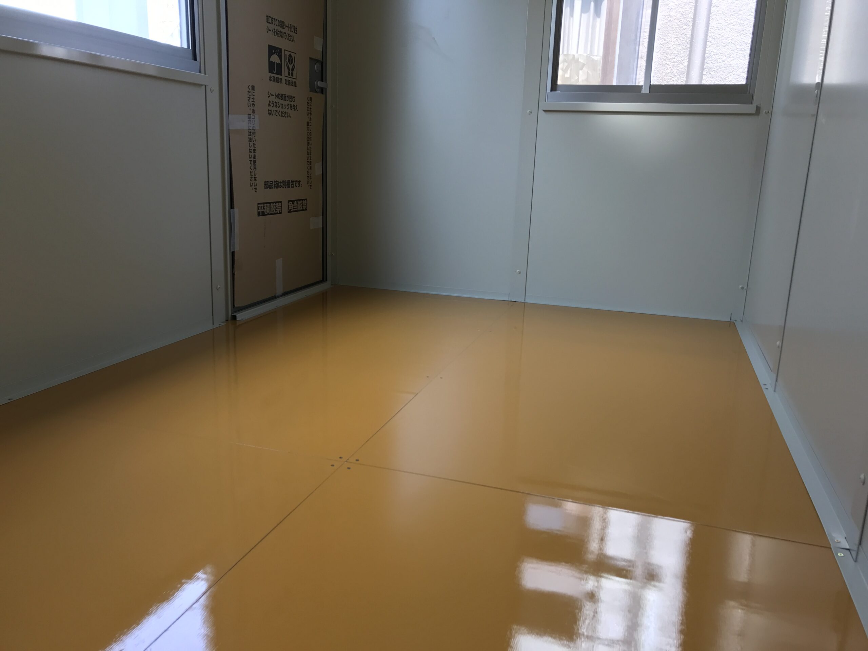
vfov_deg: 49.7
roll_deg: -1.0
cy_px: 326
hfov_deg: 63.4
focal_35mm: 28
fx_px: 702
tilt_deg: -14.6
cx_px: 434
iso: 20
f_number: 1.8
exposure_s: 1/120
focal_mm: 3.99
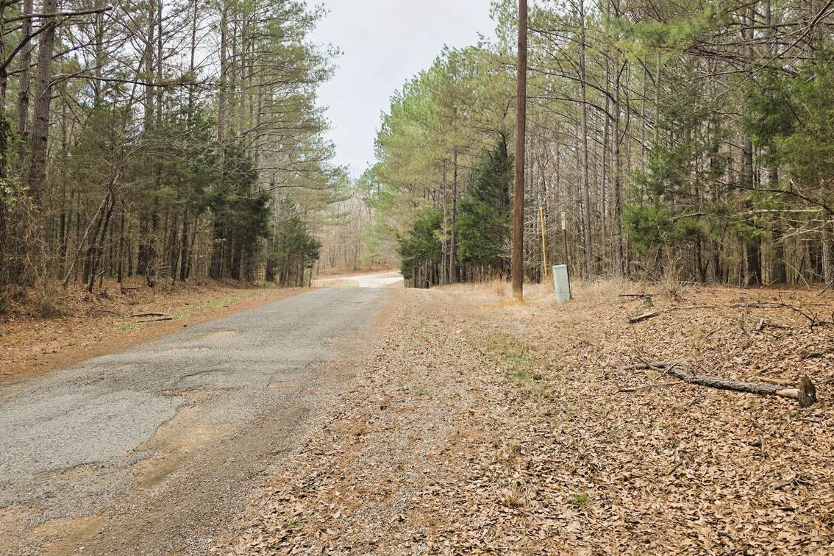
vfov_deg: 47.8
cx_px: 466
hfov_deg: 67.2
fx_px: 625
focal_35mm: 27
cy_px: 245
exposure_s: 1/3972
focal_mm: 6.3
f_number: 1.7
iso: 80
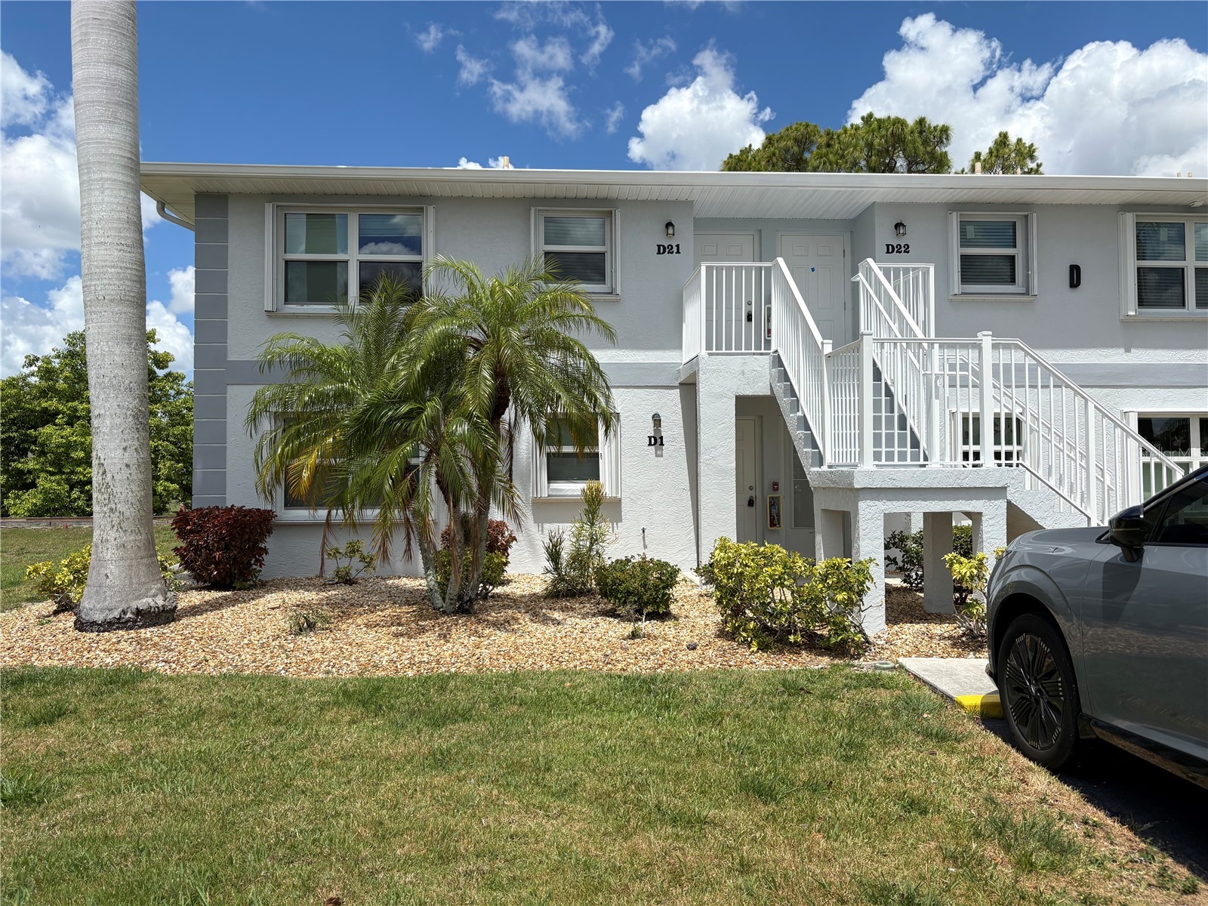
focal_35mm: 26
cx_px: 604
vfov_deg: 53.1
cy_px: 453
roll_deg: -0.3
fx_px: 907
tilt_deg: +1.8
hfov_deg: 67.3
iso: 50
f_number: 1.6
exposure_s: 1/5814
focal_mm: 5.96
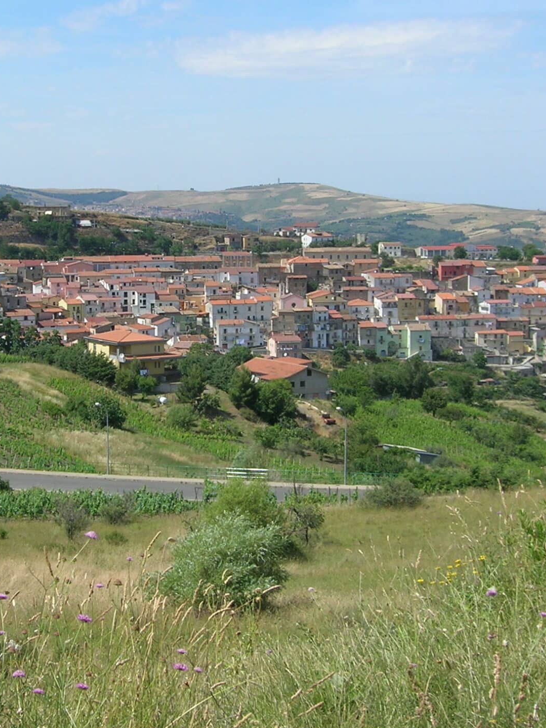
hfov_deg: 21.2
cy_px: 306
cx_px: 183
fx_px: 1452
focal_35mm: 69
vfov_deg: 28.1
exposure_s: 1/353
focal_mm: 6.4
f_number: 5
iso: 50
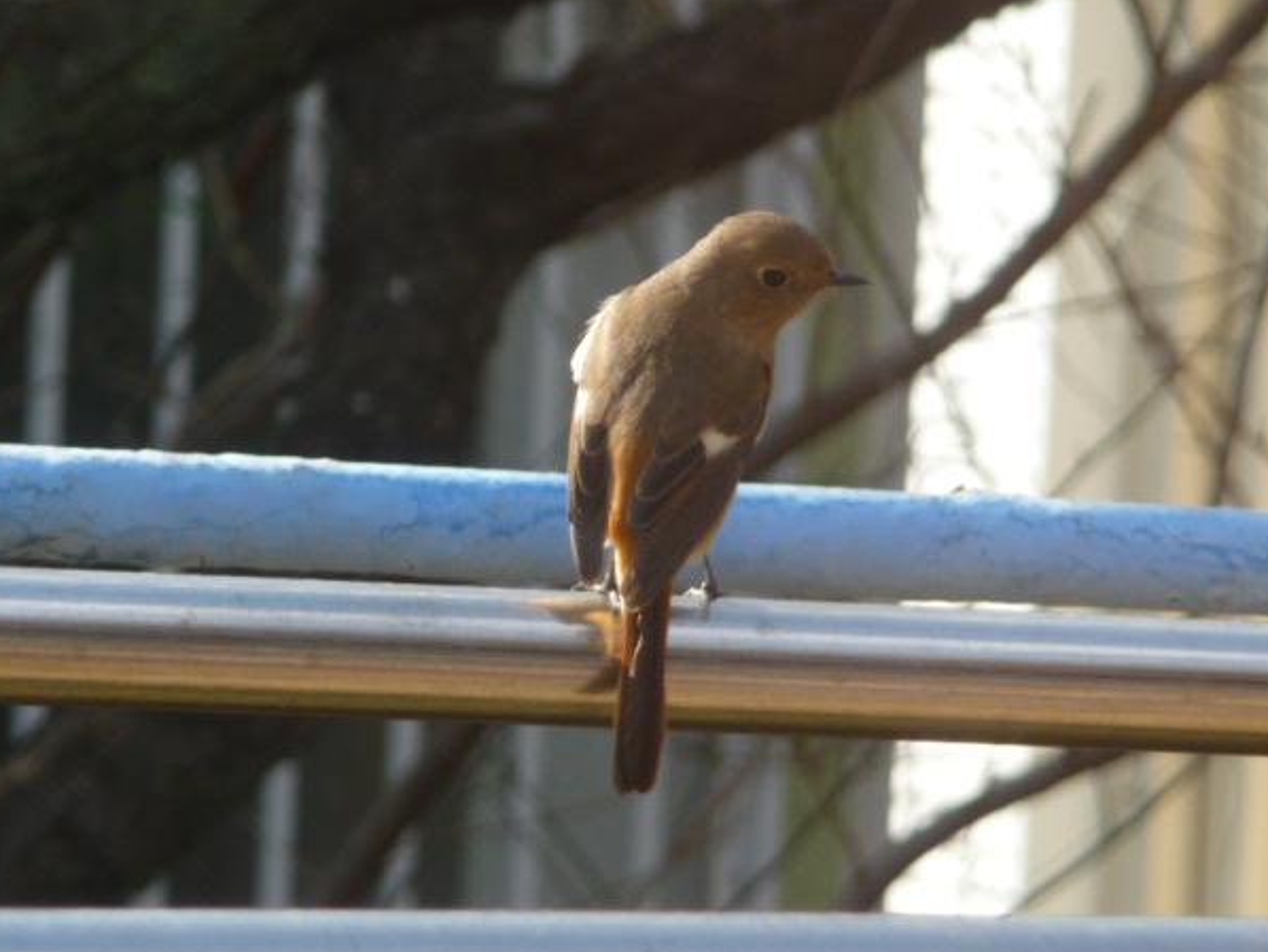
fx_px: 18506
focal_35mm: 505
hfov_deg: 3.9
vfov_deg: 2.9
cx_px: 655
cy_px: 488
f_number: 4.9
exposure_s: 1/160
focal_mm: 47
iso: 100
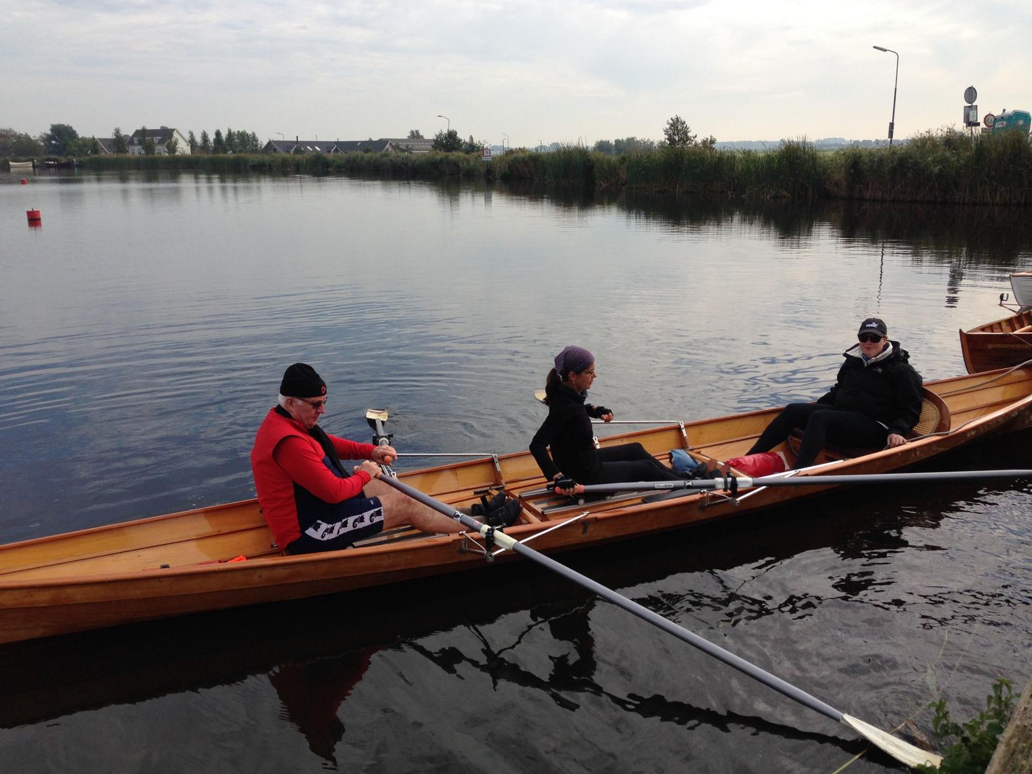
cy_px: 387
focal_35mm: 33
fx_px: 984
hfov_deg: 55.4
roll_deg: +1.9
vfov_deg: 42.9
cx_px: 516
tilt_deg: -16.6
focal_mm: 4.12
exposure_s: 1/1427
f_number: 2.4
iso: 50
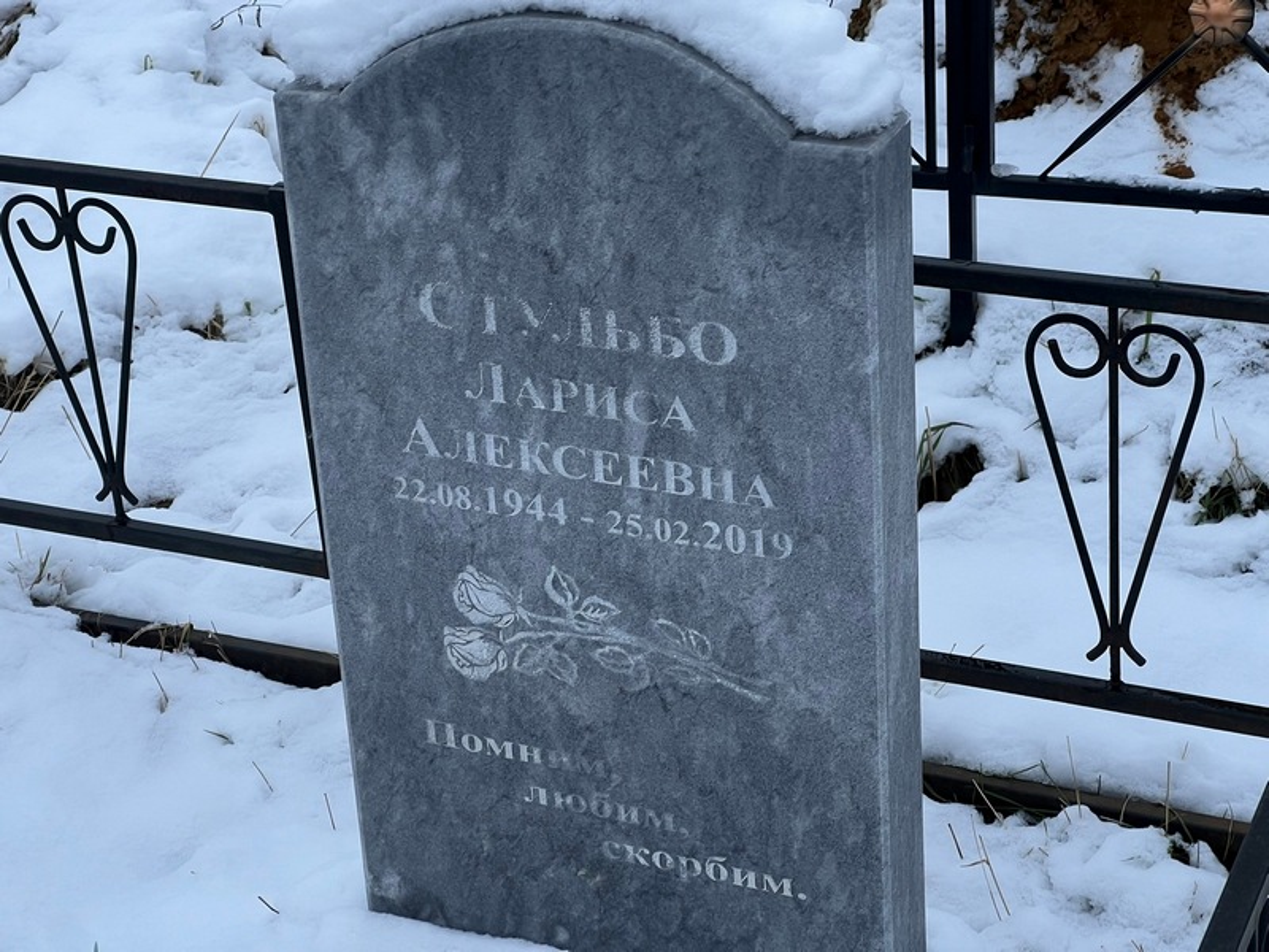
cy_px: 476
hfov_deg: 25.3
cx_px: 634
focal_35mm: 77
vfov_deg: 19.1
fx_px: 2823
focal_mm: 9
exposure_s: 1/122
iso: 32
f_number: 2.8
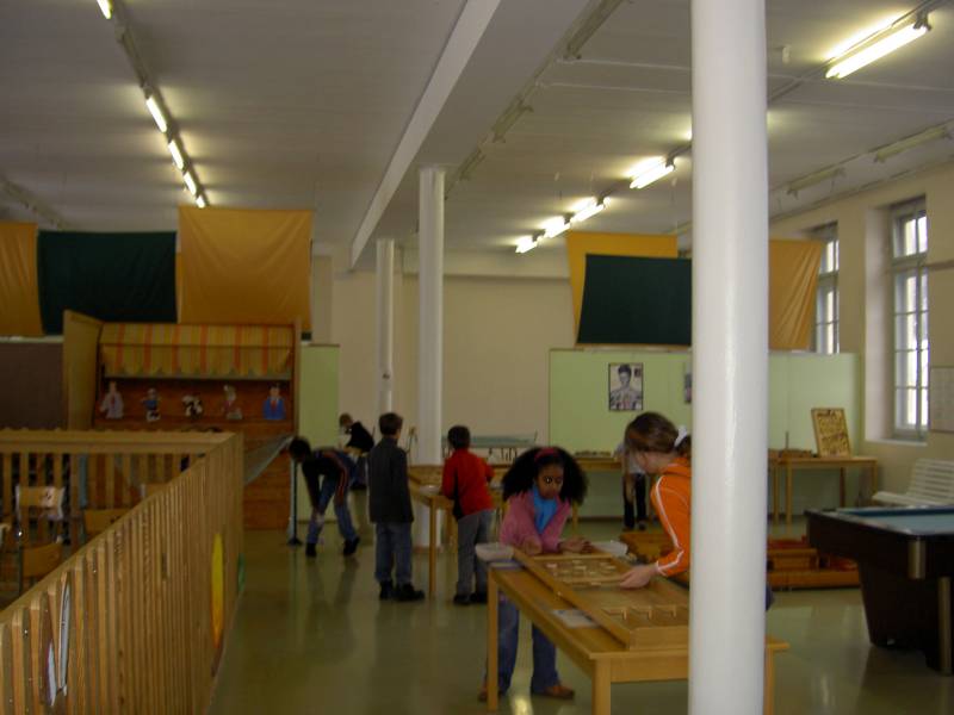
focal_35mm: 39
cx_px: 477
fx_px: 1075
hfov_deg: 47.9
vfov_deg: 36.8
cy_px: 358
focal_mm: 8
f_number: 2.8
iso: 100
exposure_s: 1/60
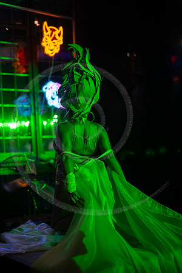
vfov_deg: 39.6
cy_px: 136
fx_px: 379
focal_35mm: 50
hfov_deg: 27.0
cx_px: 91
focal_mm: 50
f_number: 1.3
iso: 800
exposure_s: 1/400
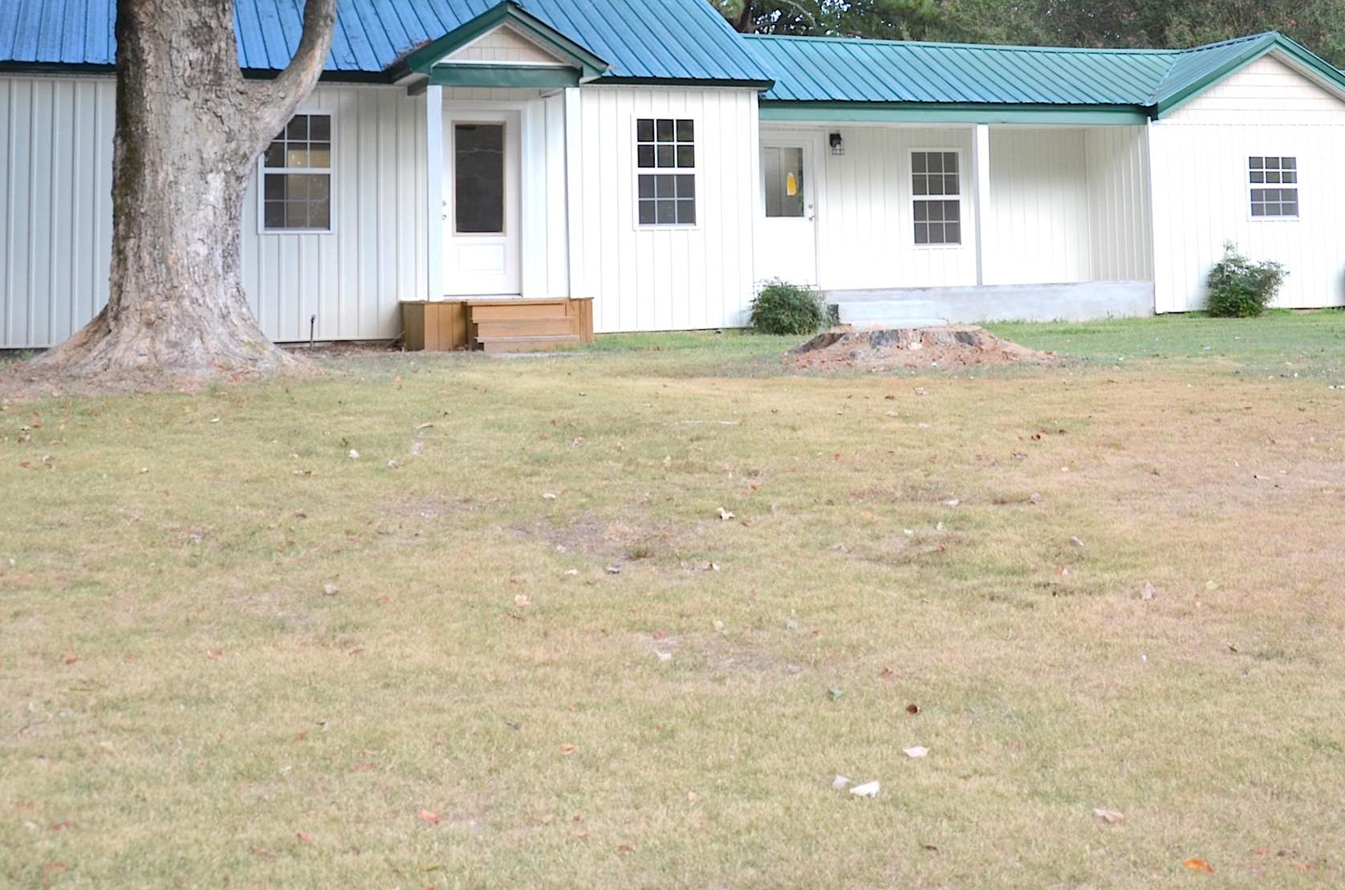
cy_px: 112
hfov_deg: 44.5
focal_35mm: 44
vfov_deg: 29.3
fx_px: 1640
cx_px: 751
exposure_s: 1/125
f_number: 5.6
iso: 100
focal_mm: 16
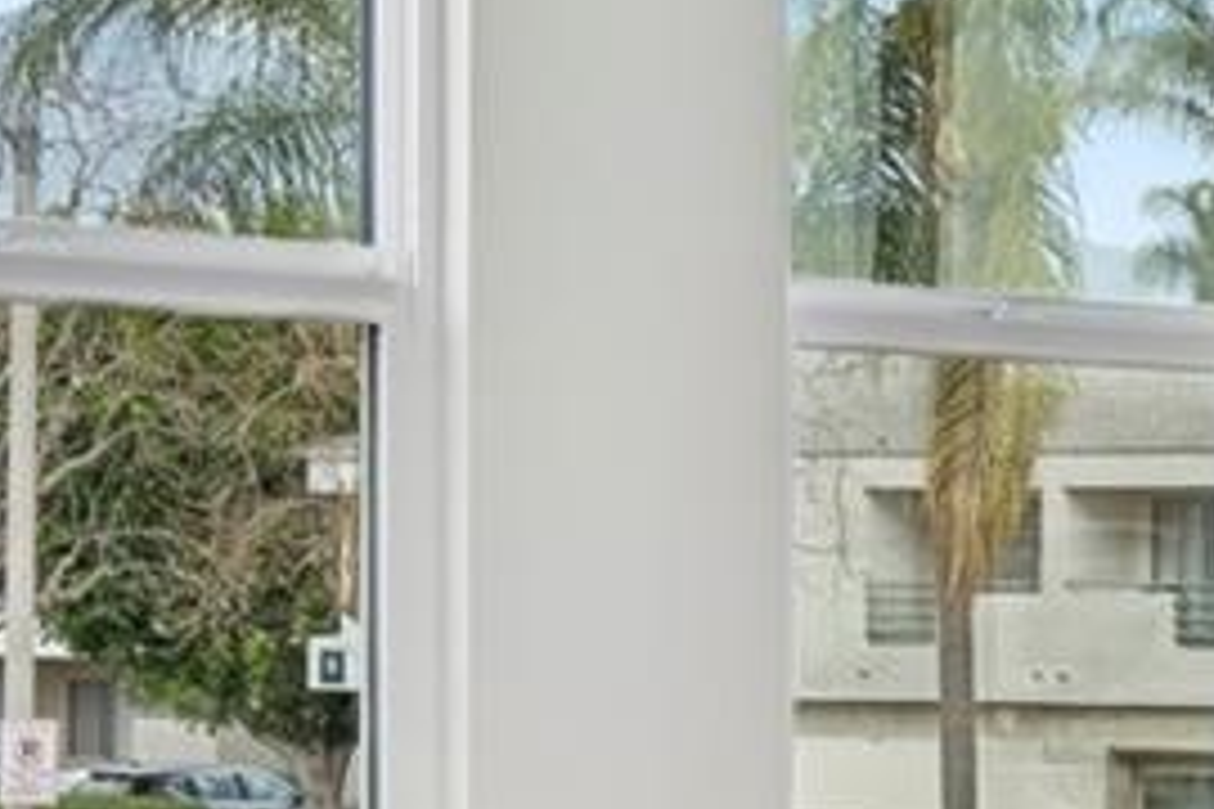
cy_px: 634
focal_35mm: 159
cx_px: 2194
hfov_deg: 11.9
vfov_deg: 8.6
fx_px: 5361
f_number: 6.4
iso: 200
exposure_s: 1/3.33
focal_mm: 27.7
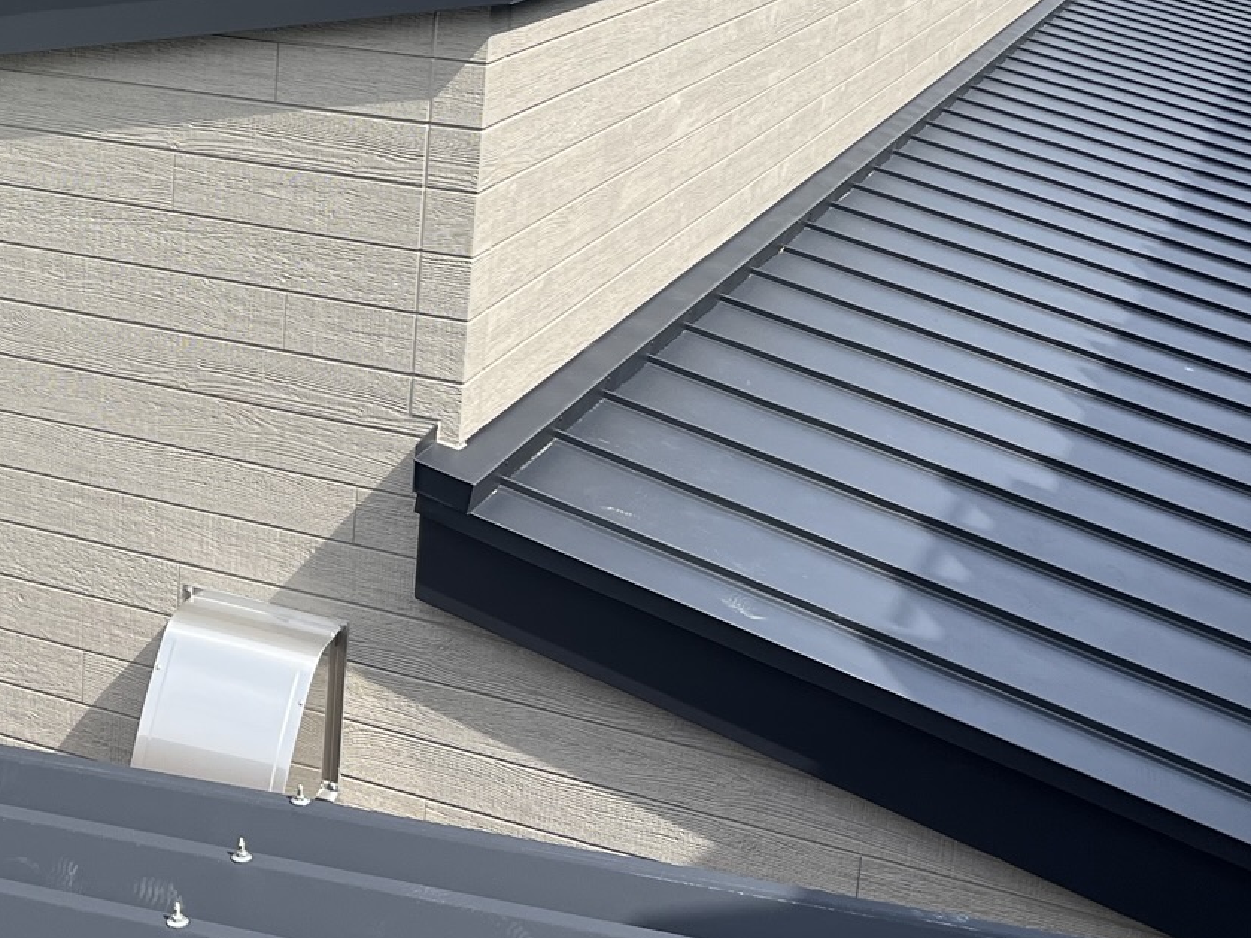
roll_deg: -1.8
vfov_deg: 23.3
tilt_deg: -14.2
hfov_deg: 30.2
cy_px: 206
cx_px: 194
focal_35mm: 62
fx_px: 2240
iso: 50
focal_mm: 5.1
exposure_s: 1/1862
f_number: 1.6
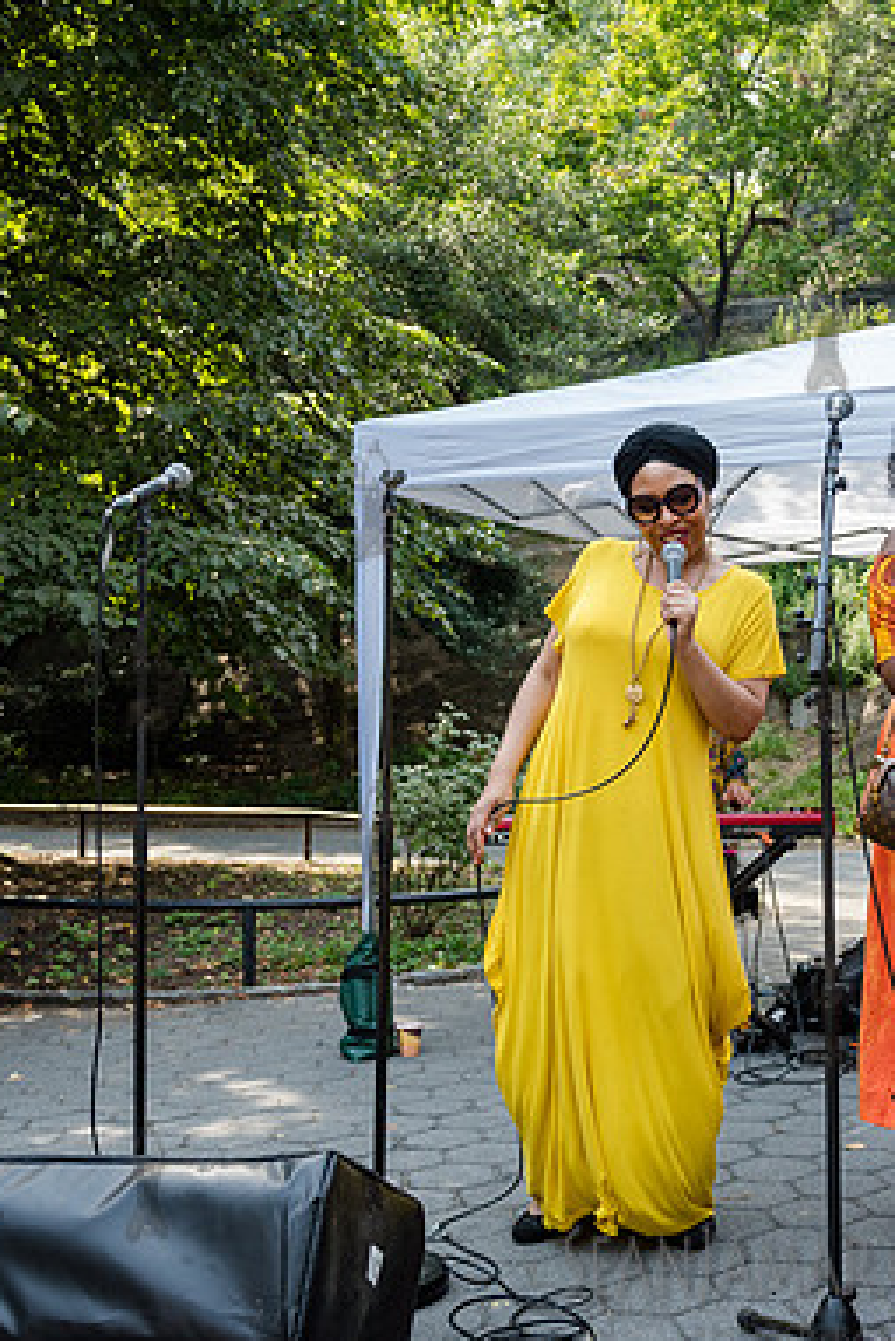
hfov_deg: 31.0
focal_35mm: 41
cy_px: 669
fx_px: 1527
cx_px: 825
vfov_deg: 47.4
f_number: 3.5
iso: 500
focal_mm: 27
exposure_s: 1/640
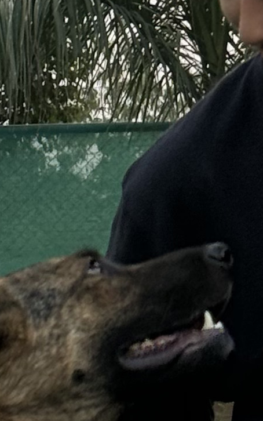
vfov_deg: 6.6
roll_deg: +0.9
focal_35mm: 306
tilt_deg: +15.2
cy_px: -462
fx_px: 3508
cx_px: 349
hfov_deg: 4.3
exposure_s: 1/148
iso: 25
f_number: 1.6
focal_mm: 5.96
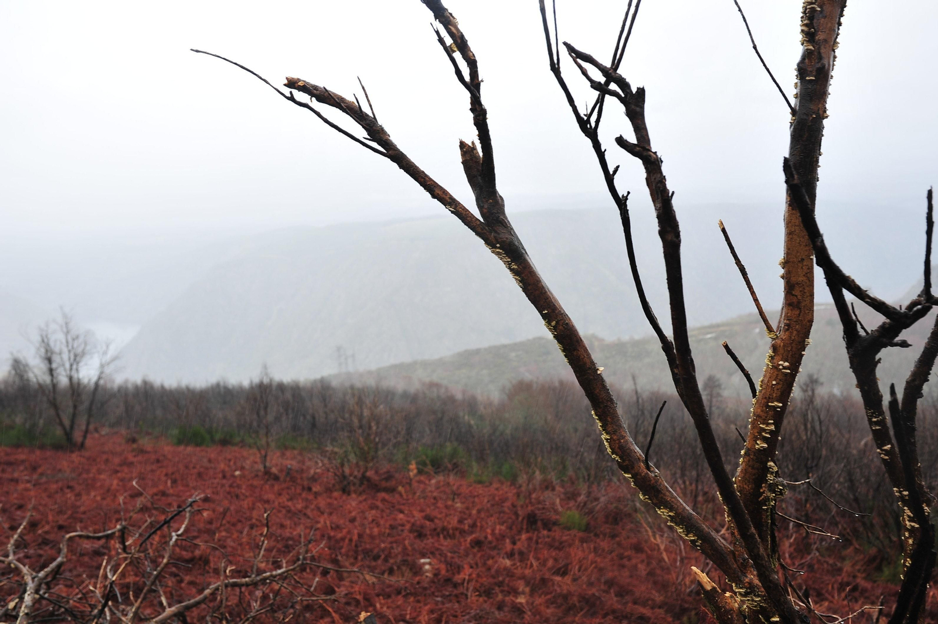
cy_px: 312
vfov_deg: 37.8
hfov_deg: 54.5
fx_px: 911
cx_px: 469
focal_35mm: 35
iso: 400
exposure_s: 1/100
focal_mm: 35
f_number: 5
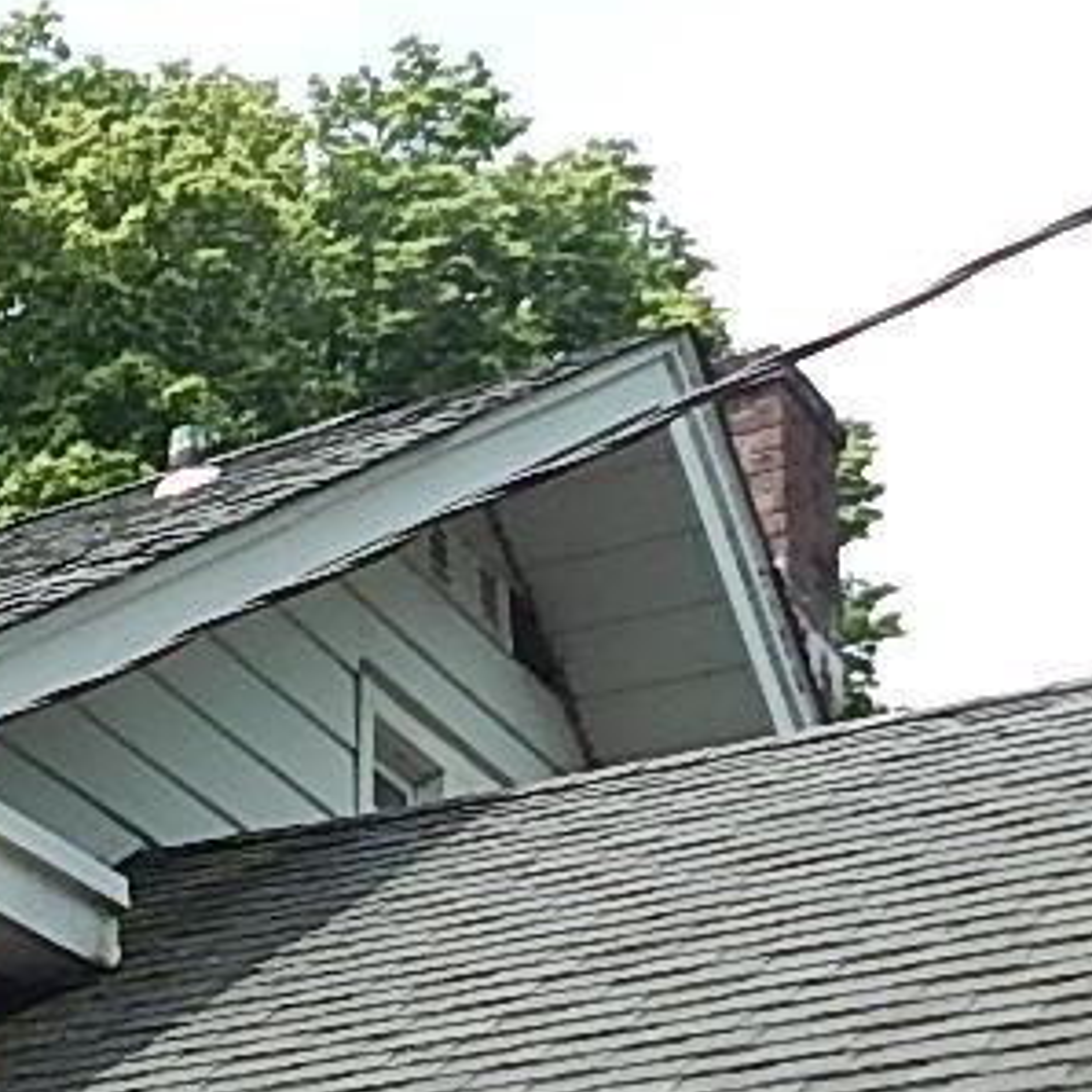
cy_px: 1744
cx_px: -1165
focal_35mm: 109
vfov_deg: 14.6
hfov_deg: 13.4
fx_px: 3890
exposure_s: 1/1000
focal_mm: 4
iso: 125
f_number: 3
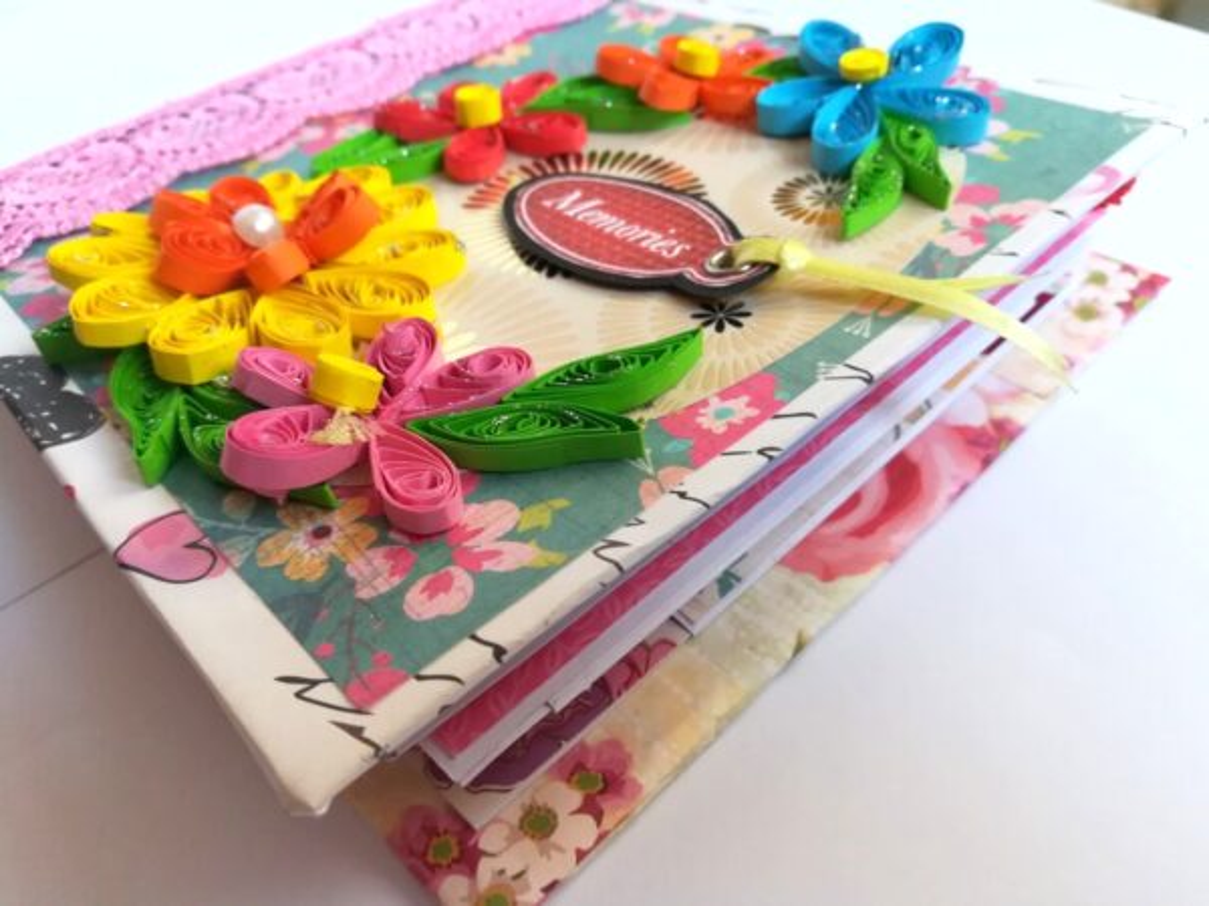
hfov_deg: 67.3
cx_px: 604
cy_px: 453
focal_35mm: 26
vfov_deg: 53.1
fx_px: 908
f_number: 2.2
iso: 100
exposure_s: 1/33.3
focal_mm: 3.83
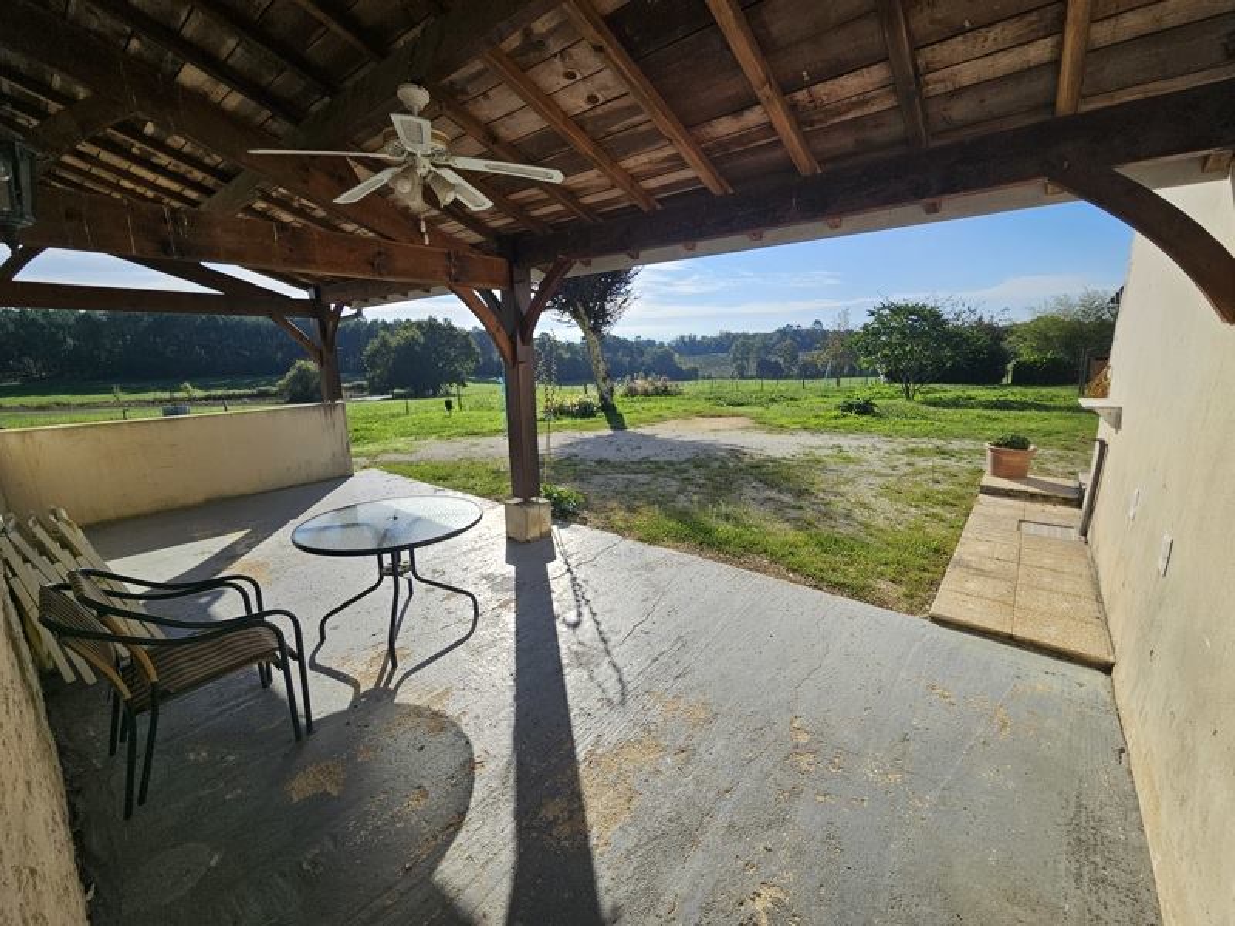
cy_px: 463
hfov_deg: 106.2
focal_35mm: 13
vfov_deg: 89.9
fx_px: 464
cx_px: 618
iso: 50
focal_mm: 2.2
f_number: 2.2
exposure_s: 1/2835
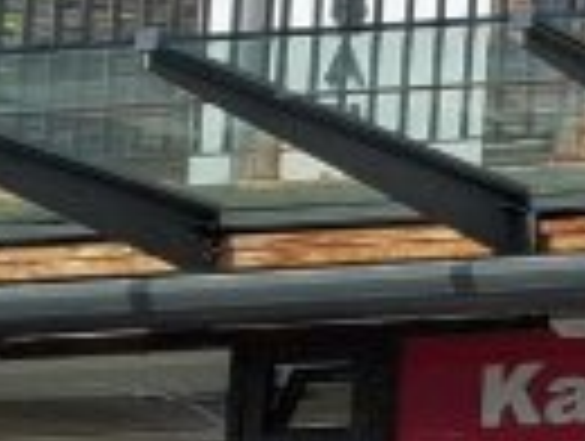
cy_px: 230
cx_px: 1822
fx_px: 3065
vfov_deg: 8.2
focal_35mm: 181
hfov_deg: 8.8
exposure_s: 1/2500
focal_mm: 5.54
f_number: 1.8
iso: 50
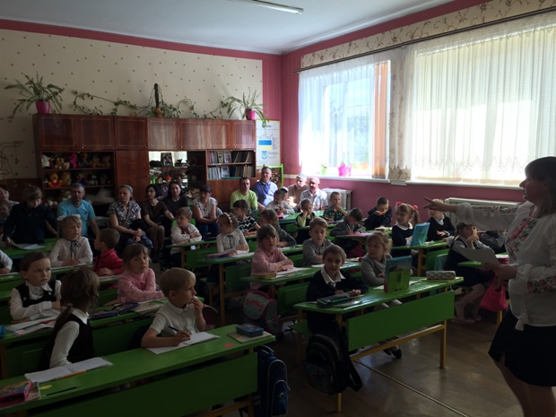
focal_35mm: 29
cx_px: 278
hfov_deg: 61.7
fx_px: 466
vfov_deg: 48.2
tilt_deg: -8.4
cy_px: 208
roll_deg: +0.3
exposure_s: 1/100
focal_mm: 4.15
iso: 40
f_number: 2.2
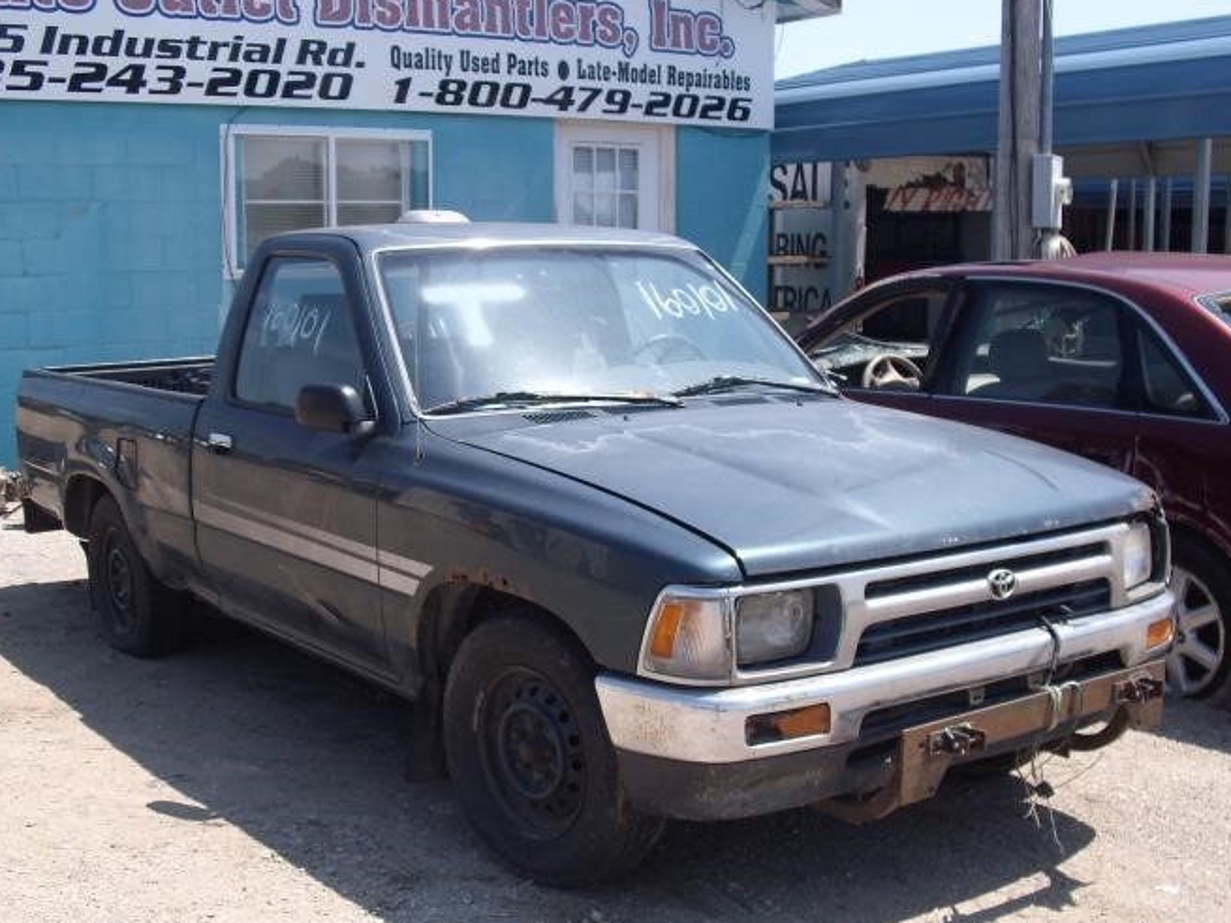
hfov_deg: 43.0
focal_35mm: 44
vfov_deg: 32.8
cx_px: 609
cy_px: 523
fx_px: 1564
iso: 80
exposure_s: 1/125
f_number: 7.8
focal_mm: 6.3
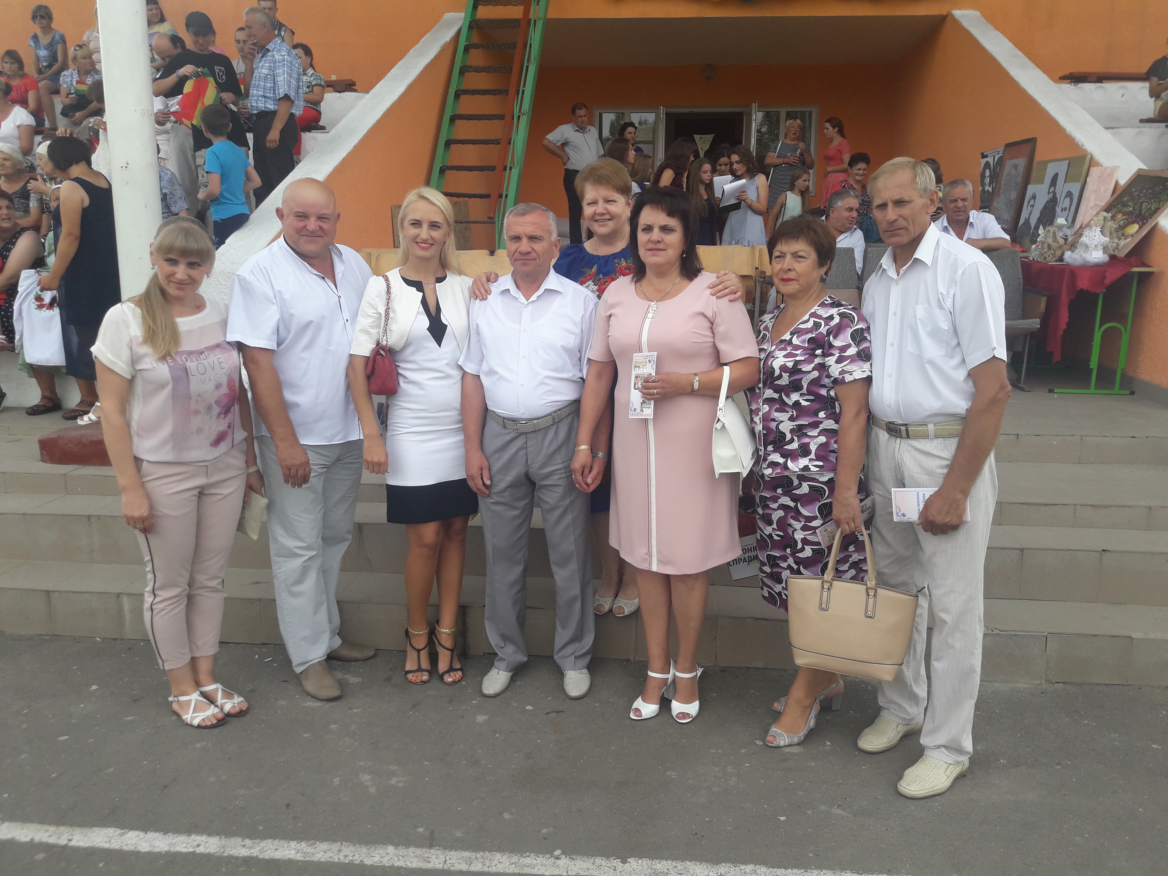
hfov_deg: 63.4
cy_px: 438
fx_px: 945
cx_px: 584
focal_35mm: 28
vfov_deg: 49.7
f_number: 1.9
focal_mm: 3.7
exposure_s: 1/667
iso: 40
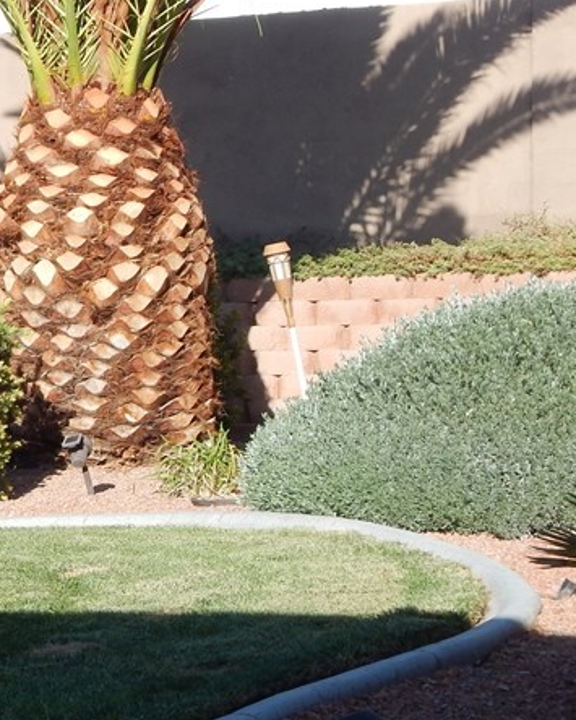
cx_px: -36
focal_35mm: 108
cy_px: 405
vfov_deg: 17.8
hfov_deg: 14.0
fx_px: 2302
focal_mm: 8.6
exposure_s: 1/1000
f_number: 3.7
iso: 125
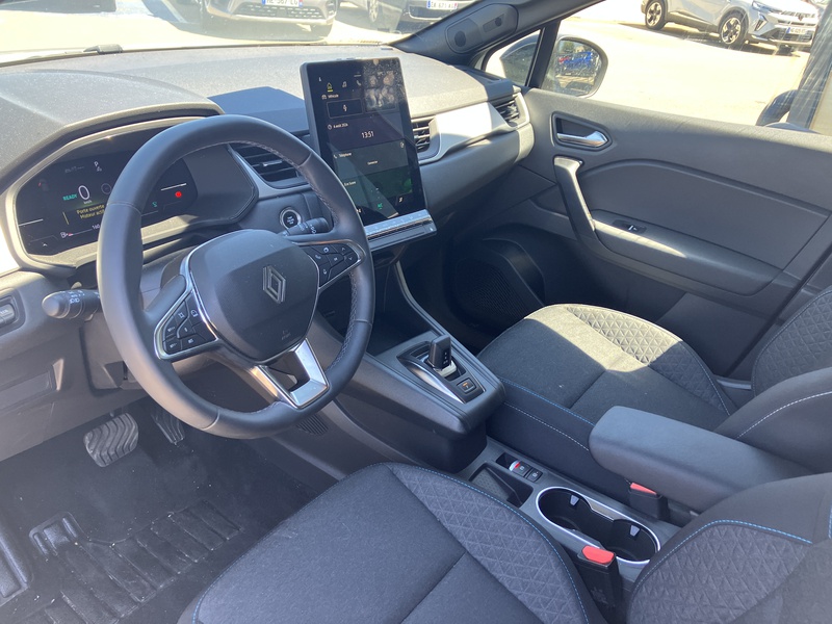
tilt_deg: -28.5
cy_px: 312
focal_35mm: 28
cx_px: 416
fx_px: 673
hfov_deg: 63.4
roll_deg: -4.5
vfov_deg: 49.7
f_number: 1.8
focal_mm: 3.99
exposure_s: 1/112
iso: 80
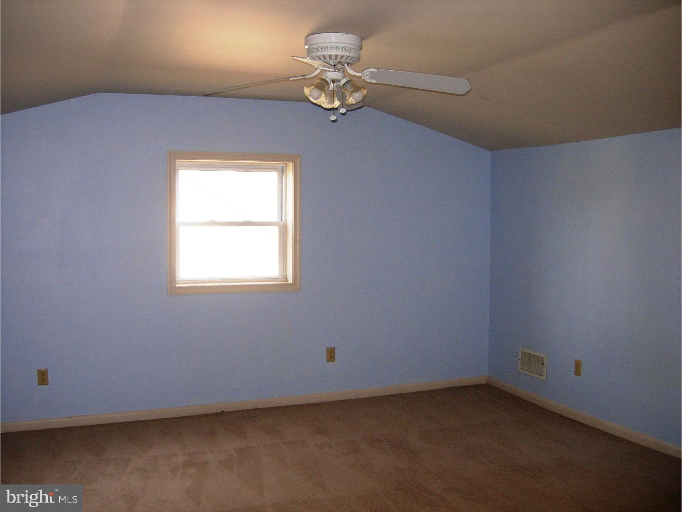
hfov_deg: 51.4
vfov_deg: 39.7
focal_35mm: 36
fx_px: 709
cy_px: 256
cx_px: 341
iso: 102
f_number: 2.7
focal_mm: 7.5
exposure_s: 1/93.1
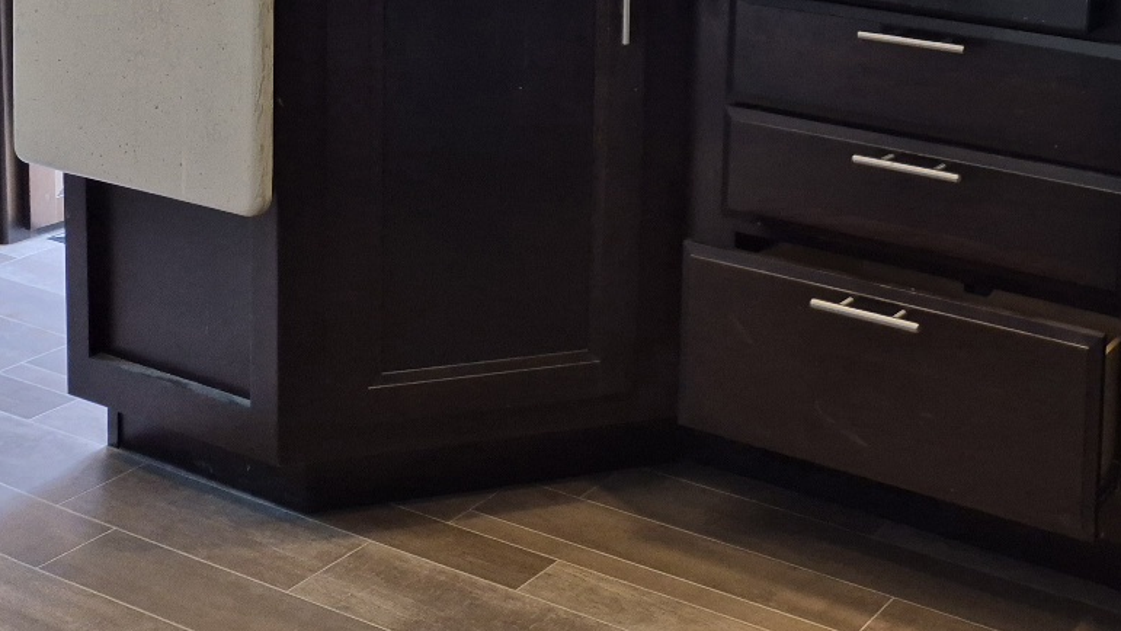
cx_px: 1114
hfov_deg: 36.0
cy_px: -186
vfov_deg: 21.0
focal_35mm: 52
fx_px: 1546
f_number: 1.8
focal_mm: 5.4
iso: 250
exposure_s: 1/120
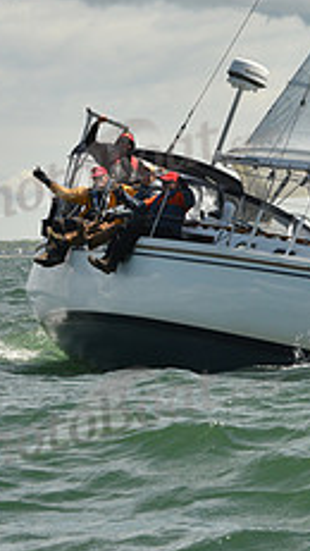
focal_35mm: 329
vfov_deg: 6.6
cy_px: 259
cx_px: 408
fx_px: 4806
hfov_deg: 3.7
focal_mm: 125
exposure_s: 1/800
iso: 320
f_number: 11
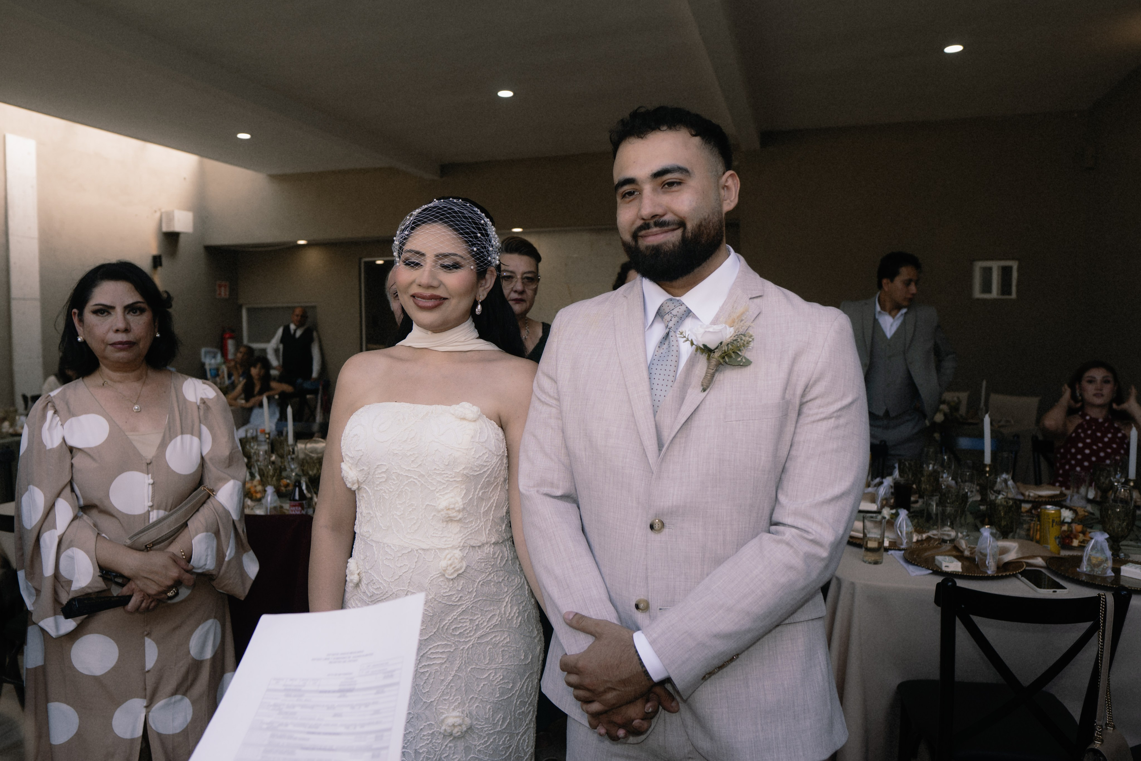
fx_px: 761
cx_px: 570
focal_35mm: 24
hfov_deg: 73.7
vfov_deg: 53.1
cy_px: 380
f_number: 2.5
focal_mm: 16
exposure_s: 1/250
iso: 100
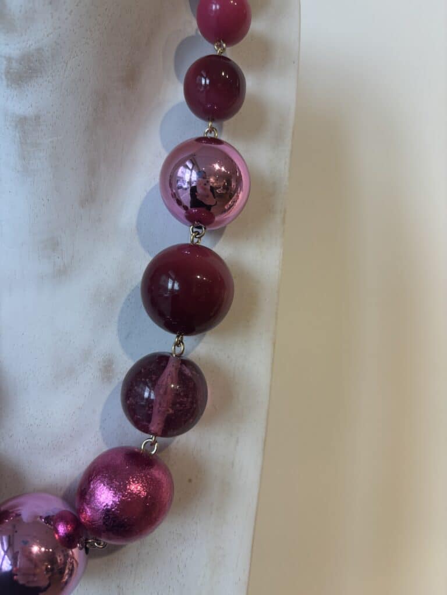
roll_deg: -1.3
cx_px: 224
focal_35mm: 26
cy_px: 298
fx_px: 448
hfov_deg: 53.1
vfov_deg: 67.3
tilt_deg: -10.3
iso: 40
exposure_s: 1/191
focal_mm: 5.96
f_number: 1.6
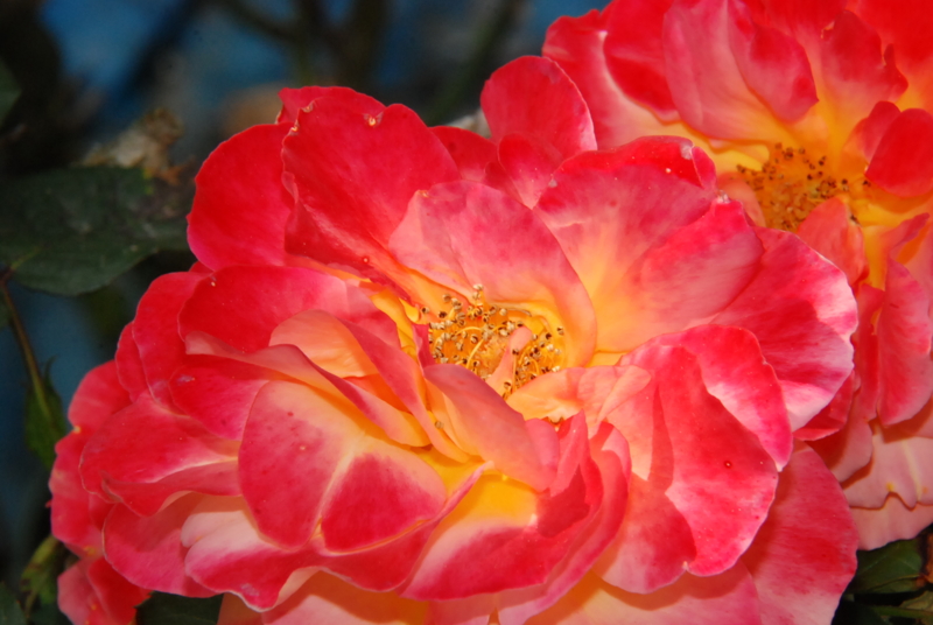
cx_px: 466
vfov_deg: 3.1
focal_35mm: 450
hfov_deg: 4.6
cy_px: 312
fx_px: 11680
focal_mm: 300
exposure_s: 1/200
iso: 800
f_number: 25
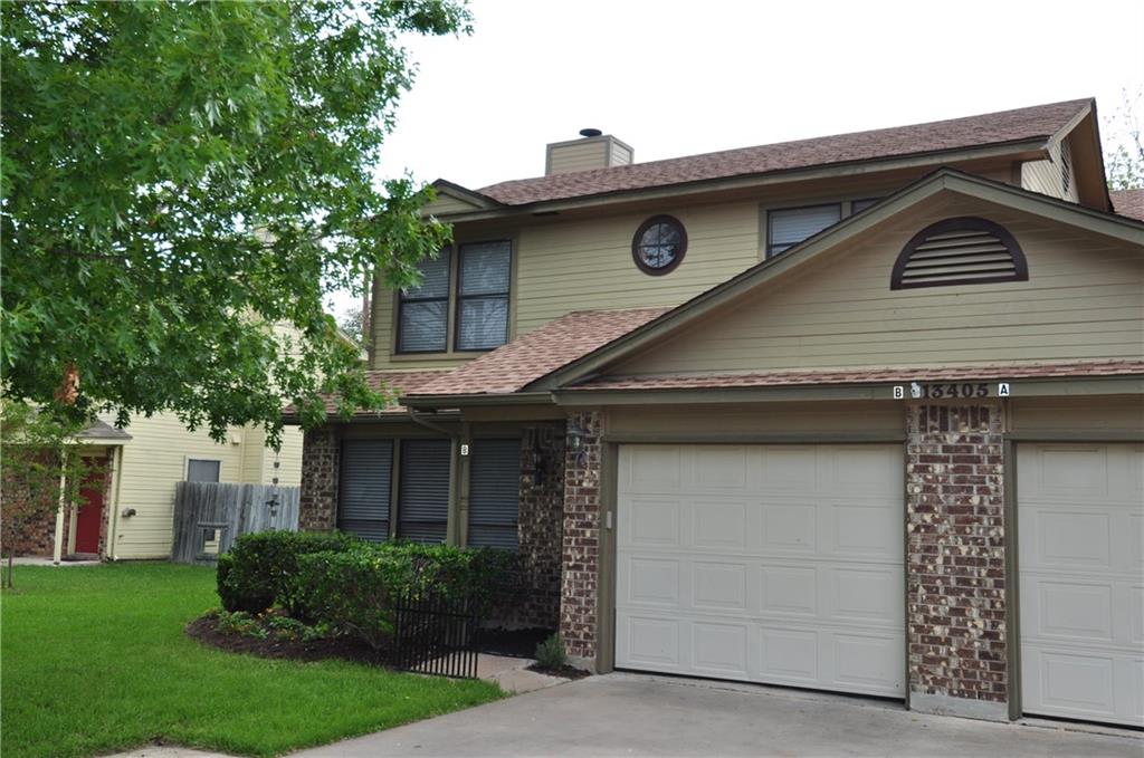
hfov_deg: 53.2
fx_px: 1142
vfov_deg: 36.7
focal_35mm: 36
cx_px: 572
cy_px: 379
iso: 200
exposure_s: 1/200
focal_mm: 24
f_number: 9
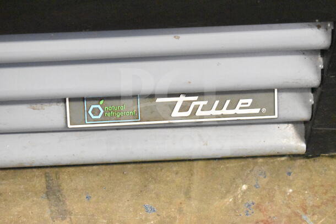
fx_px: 770
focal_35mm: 82
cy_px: 112
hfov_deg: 24.6
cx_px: 168
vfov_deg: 16.6
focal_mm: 55
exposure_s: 1/100
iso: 20000
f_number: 5.6
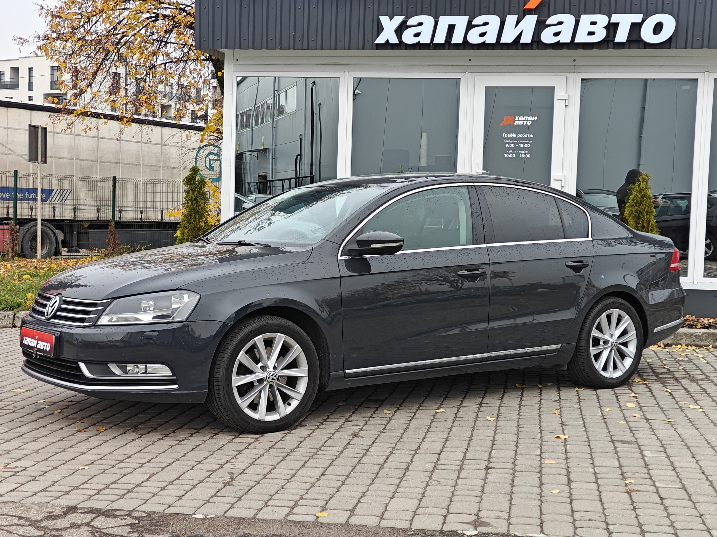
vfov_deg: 30.9
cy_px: 268
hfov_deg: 40.4
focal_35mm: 47
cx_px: 358
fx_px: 974
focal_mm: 7.08
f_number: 2
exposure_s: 1/440
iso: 50
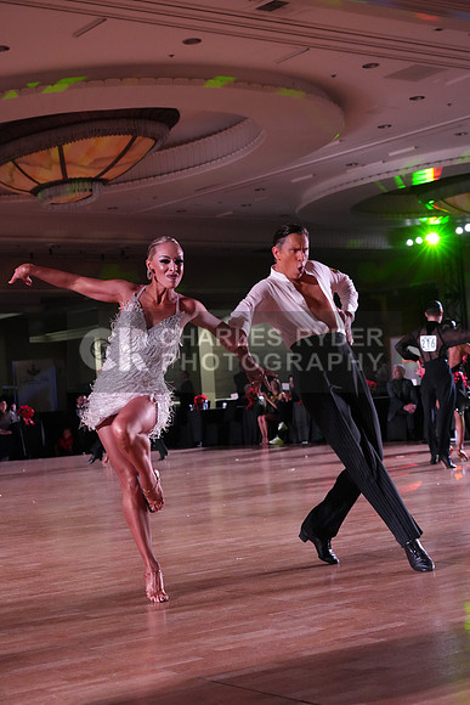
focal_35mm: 63
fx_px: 1233
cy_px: 352
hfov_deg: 21.6
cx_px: 235
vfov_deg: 31.9
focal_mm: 63
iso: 6400
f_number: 5.6
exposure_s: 1/320
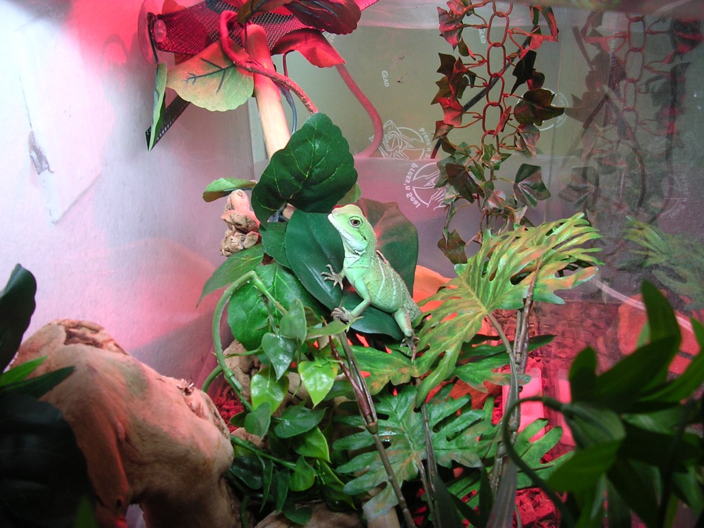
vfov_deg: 37.7
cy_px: 264
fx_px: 773
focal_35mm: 38
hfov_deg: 49.0
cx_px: 352
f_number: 2.8
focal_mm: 5.8
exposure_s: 1/4.6
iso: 100
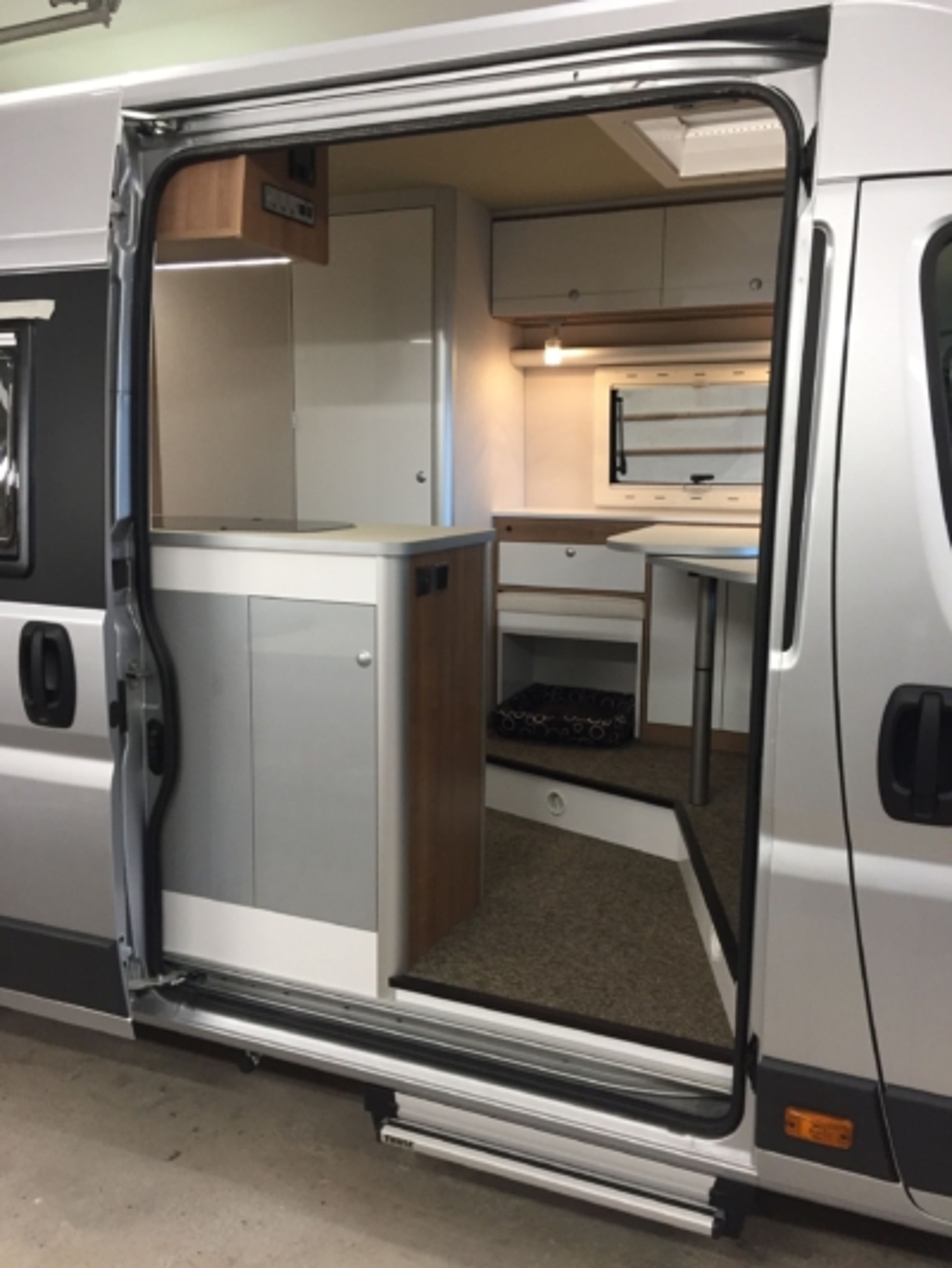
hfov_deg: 48.2
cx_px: 476
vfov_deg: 61.6
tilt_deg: -9.0
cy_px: 634
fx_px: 1063
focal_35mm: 29
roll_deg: +0.1
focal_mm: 4.15
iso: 80
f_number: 2.2
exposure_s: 1/33
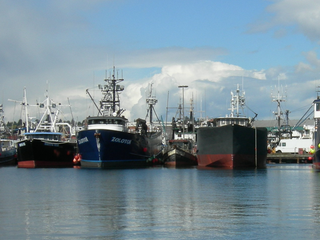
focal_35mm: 101
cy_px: 163
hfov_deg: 19.3
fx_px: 934
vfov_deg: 14.6
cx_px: 253
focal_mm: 10.4
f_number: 7.8
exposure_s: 1/304
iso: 64
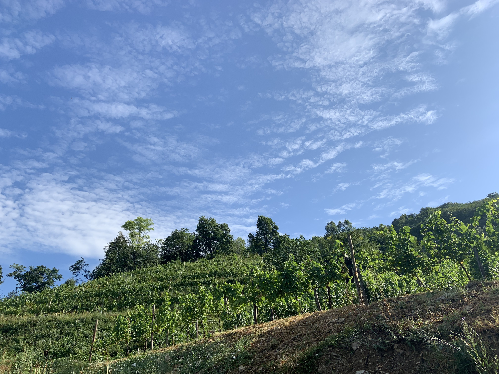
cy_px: 187
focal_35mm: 26
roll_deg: +1.4
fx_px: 375
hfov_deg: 67.3
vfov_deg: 53.1
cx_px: 250
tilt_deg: +35.8
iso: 25
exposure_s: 1/2075
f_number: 1.8
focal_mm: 4.25
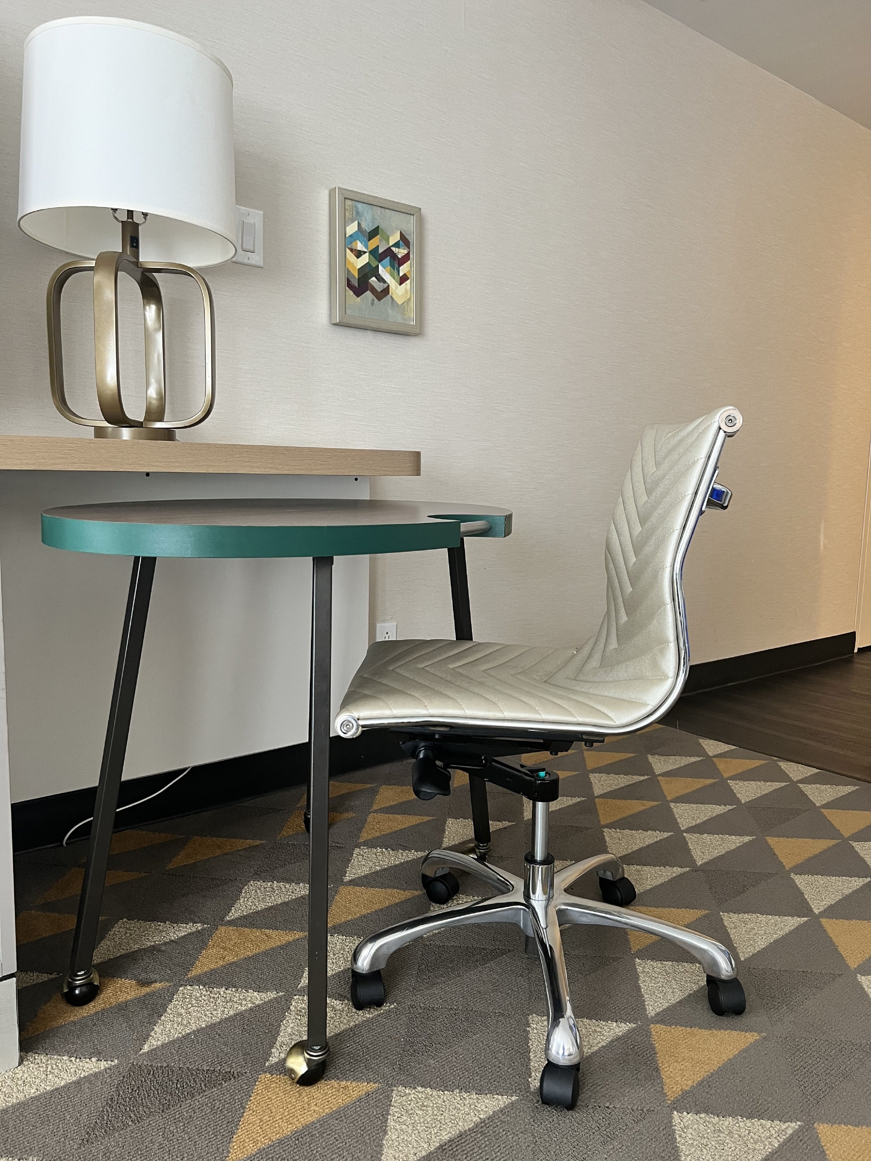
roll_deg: -0.4
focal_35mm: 26
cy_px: 580
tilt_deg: -6.8
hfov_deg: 53.1
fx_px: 872
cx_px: 436
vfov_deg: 67.3
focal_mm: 5.7
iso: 125
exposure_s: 1/60
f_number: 1.5
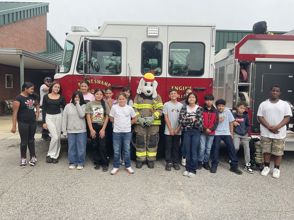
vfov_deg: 48.2
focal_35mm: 29
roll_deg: -1.8
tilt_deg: -3.9
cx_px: 147
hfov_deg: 61.7
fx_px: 246
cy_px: 110
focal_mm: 3
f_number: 1.8
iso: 16
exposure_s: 1/829
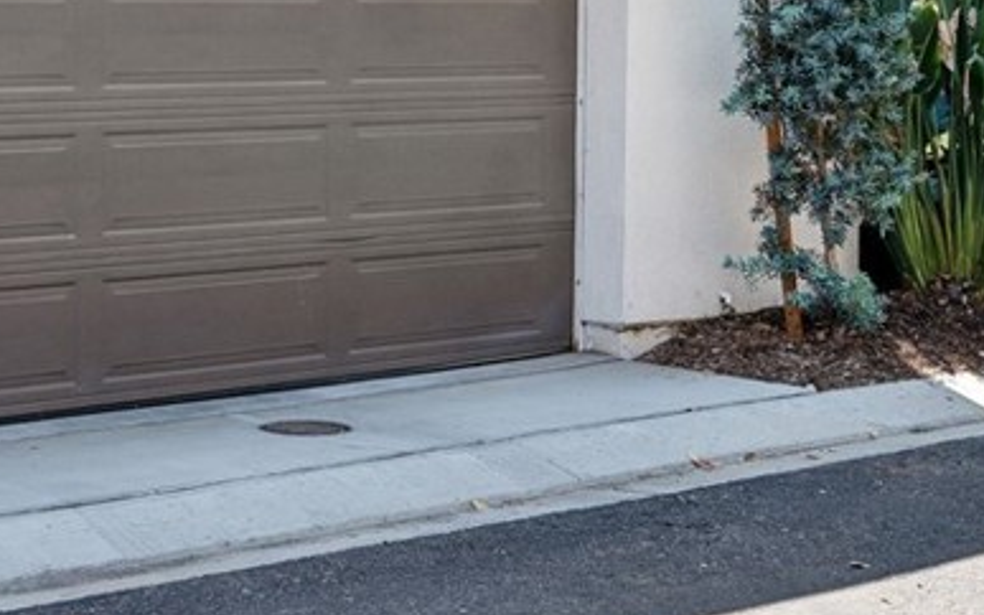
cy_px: 3
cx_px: 81
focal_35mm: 97
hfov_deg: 20.9
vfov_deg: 13.3
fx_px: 2602
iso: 125
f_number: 8
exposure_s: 1/100
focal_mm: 36
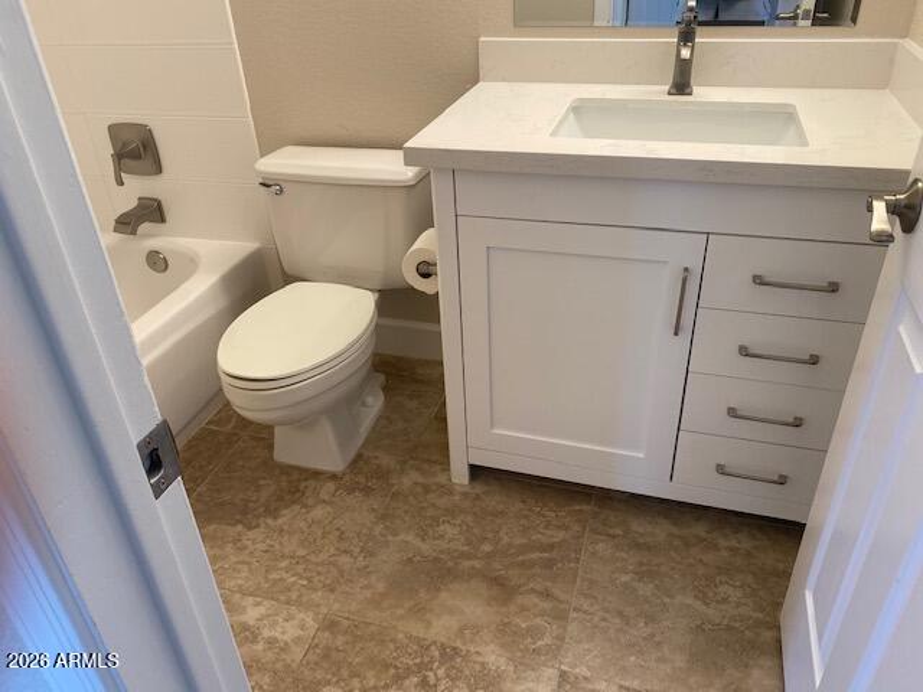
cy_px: 346
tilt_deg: -31.6
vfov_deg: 53.1
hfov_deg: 67.3
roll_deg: +3.4
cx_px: 462
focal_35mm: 26
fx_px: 693
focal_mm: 4.25
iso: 80
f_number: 1.8
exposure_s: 1/60
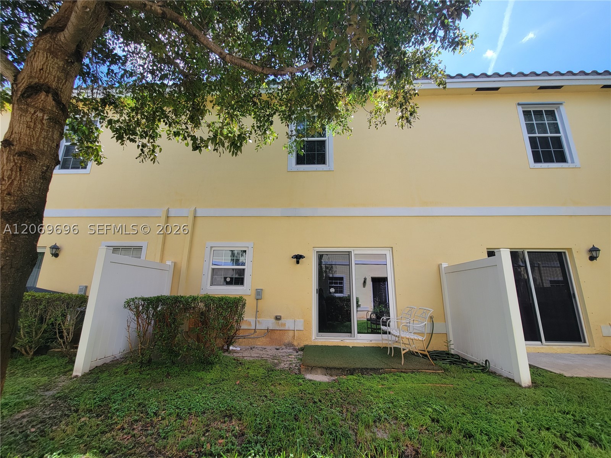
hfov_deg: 106.2
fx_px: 229
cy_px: 229
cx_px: 306
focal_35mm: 13
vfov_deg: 89.9
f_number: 2.2
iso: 50
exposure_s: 1/585
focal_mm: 2.2
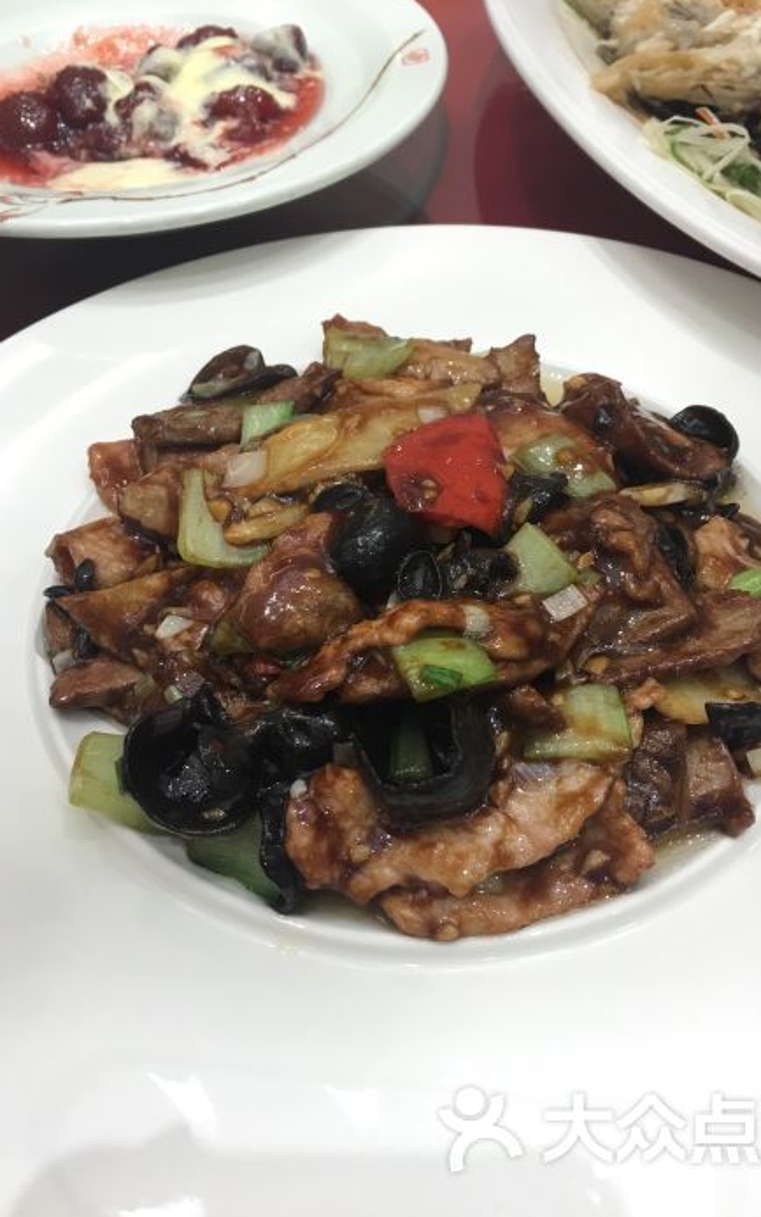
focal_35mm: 31
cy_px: 607
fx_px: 1028
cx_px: 418
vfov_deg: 61.2
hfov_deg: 40.6
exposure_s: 1/17
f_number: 2.2
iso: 32
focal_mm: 4.15
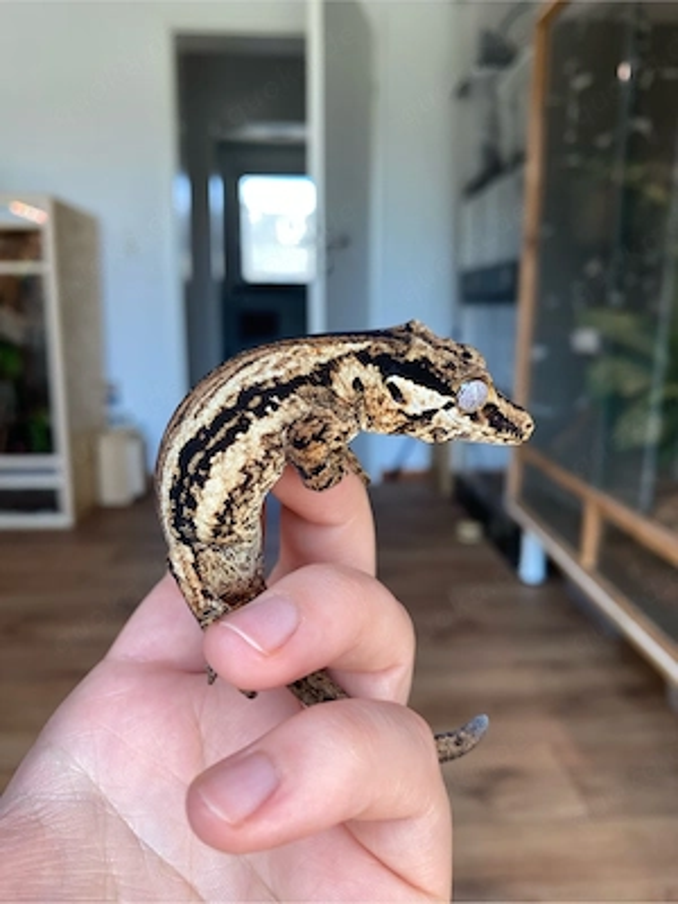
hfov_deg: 54.9
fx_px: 653
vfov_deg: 69.4
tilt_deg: -9.3
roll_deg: -0.3
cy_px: 452
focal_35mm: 25
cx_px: 339
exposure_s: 1/100
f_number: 1.8
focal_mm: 4.25
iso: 50
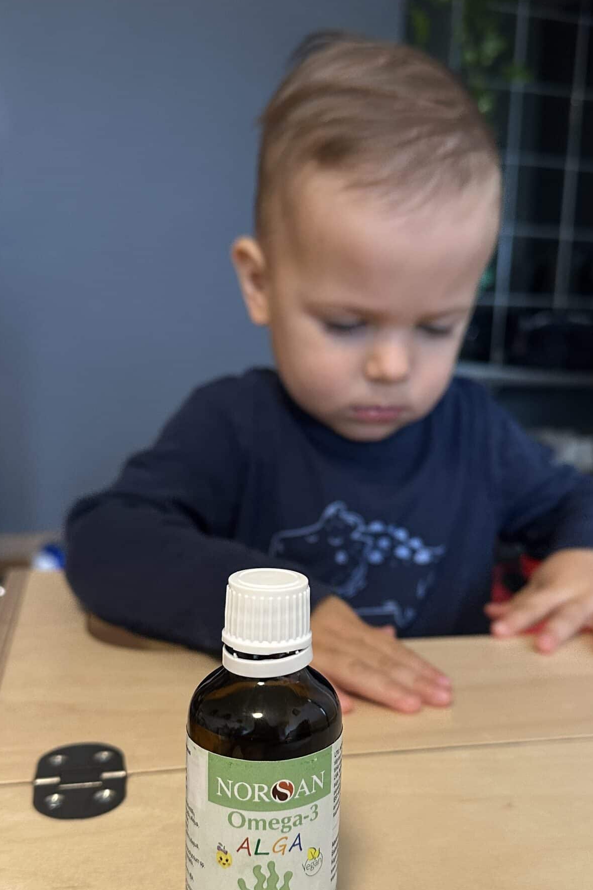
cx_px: 317
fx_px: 890
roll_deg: -2.9
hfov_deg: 36.8
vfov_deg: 52.5
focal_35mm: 36
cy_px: 564
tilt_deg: -13.2
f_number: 1.78
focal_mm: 6.86
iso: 250
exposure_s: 1/97
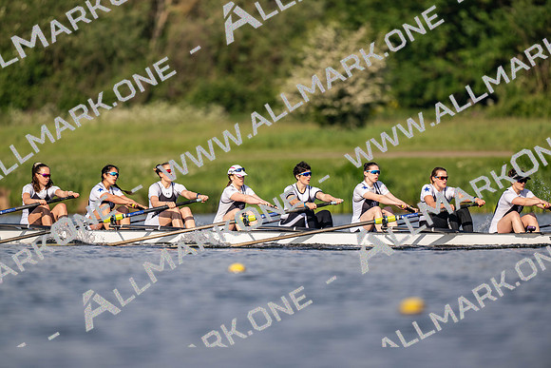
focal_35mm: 600
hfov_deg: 3.4
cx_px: 276
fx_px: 9185
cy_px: 184
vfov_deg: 2.3
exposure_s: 1/2500
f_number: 4
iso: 220
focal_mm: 600
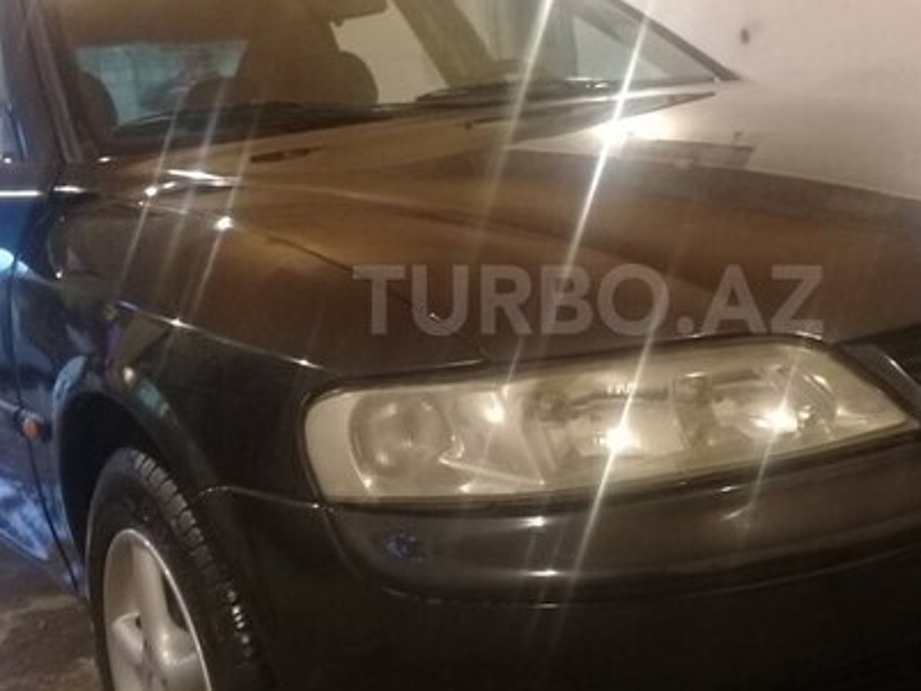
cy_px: 300
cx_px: 588
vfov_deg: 28.5
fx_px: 1357
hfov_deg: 37.2
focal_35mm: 51
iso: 200
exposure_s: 1/20
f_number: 2.2
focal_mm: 3.3
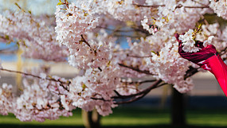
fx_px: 898
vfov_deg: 8.2
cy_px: 48
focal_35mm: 149
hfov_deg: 14.3
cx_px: 198
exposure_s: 1/200
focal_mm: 70
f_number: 3.5
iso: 64
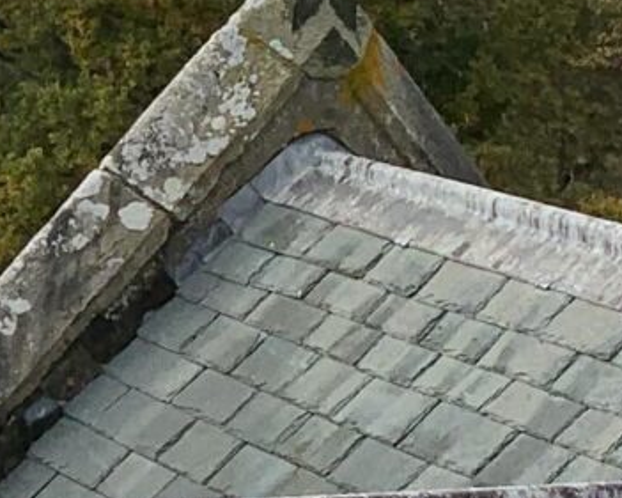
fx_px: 3407
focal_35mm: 185
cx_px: -1069
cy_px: 57
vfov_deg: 8.3
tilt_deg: -6.9
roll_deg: -0.6
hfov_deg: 9.0
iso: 25
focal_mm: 4.25
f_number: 1.8
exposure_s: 1/706
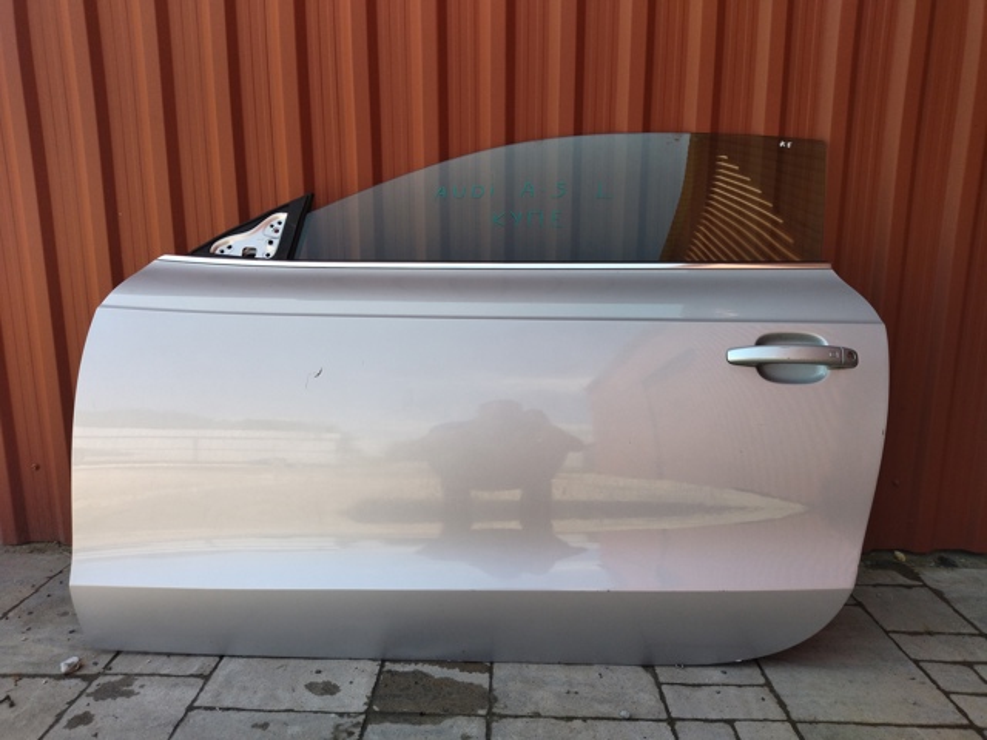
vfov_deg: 51.4
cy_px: 370
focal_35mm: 27
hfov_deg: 65.3
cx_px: 494
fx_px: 770
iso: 100
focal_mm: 4.74
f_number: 1.79
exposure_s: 1/631
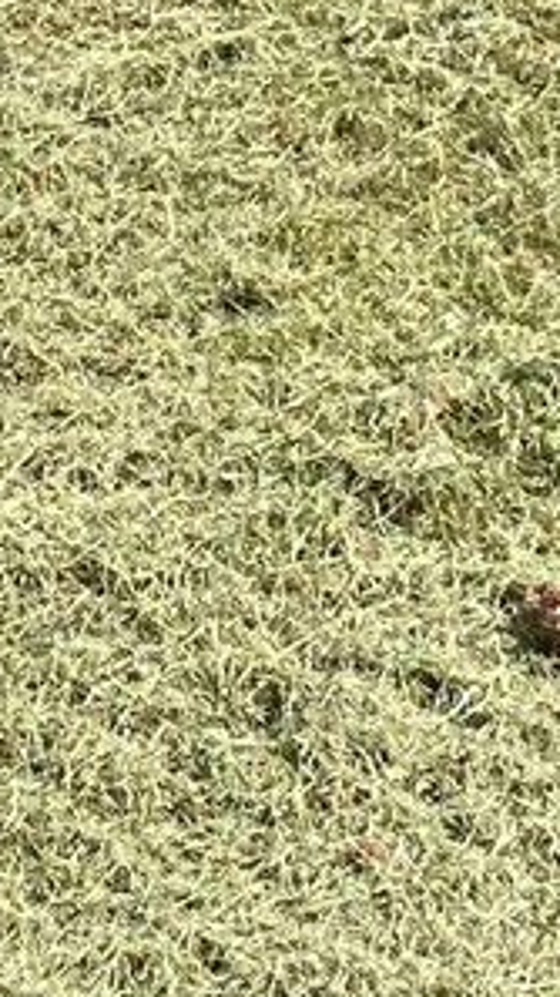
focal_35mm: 195
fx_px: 5149
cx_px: -604
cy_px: -1269
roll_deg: +2.3
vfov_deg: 9.9
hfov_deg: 6.0
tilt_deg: -6.6
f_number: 1.8
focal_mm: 4.25
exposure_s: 1/2817
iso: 32
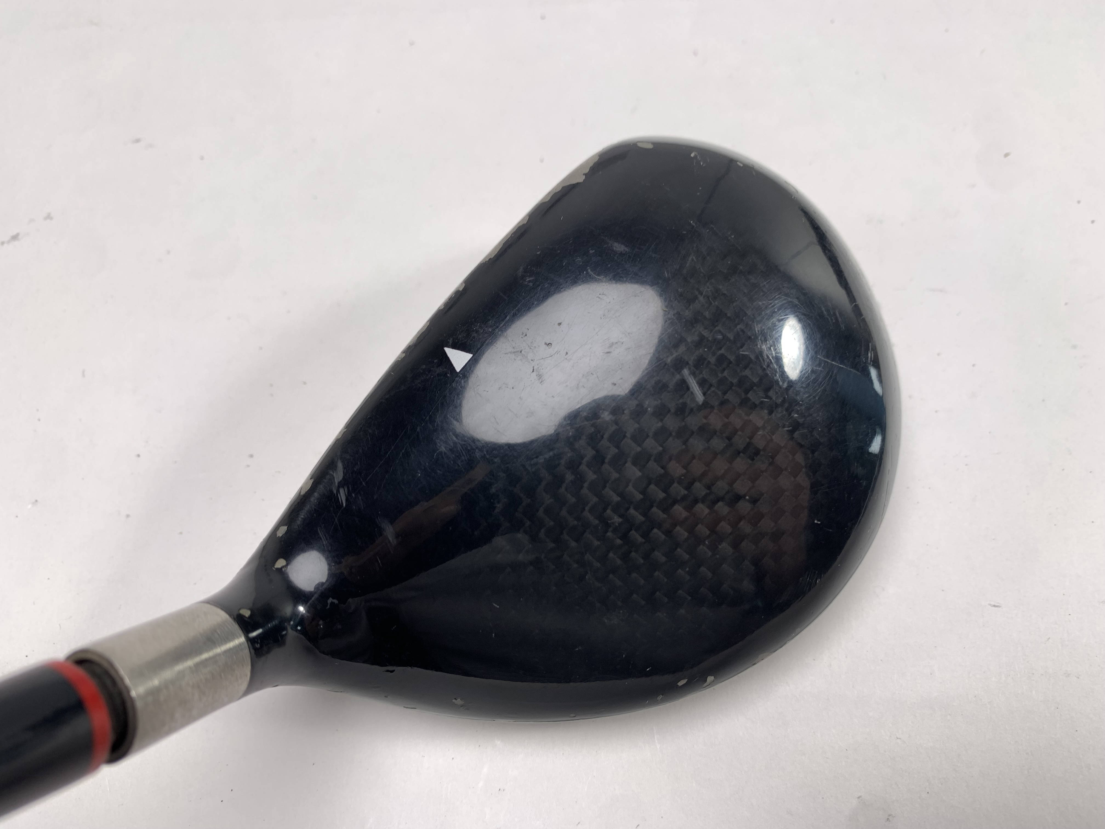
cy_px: 414
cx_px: 552
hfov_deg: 67.3
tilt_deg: -67.4
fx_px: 830
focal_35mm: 26
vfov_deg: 53.1
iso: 25
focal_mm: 4.25
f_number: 1.8
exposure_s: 1/120
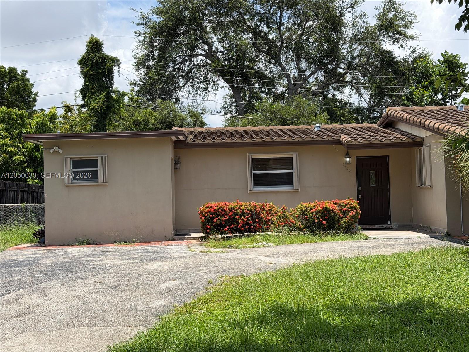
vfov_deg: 30.3
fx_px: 650
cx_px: 234
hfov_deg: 39.7
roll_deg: +1.0
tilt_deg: +1.8
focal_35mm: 48
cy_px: 176
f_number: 1.78
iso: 80
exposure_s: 1/3534
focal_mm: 6.76
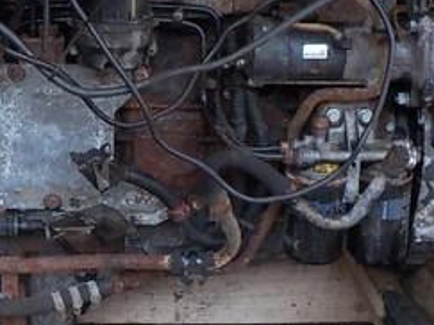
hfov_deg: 24.3
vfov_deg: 18.4
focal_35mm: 79
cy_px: 36
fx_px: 990
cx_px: 82
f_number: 3.3
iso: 320
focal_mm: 4.1
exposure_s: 1/30
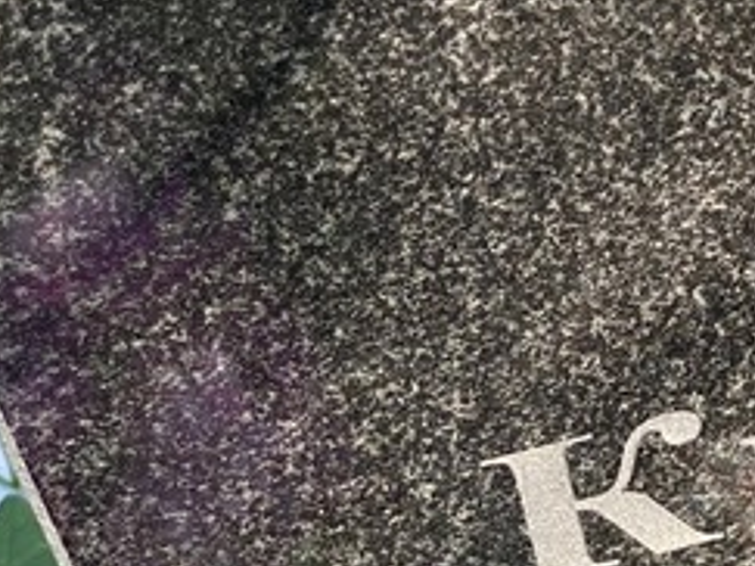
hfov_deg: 11.1
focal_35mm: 171
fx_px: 3728
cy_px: 348
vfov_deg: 8.7
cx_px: 1184
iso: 20
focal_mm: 6
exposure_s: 1/233
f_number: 2
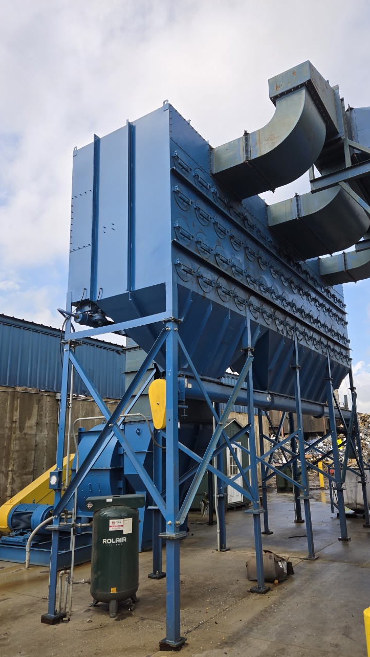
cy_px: 337
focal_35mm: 26
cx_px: 212
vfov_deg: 71.9
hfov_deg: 44.3
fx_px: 453
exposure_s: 1/1402
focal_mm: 5.4
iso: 25
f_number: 1.8
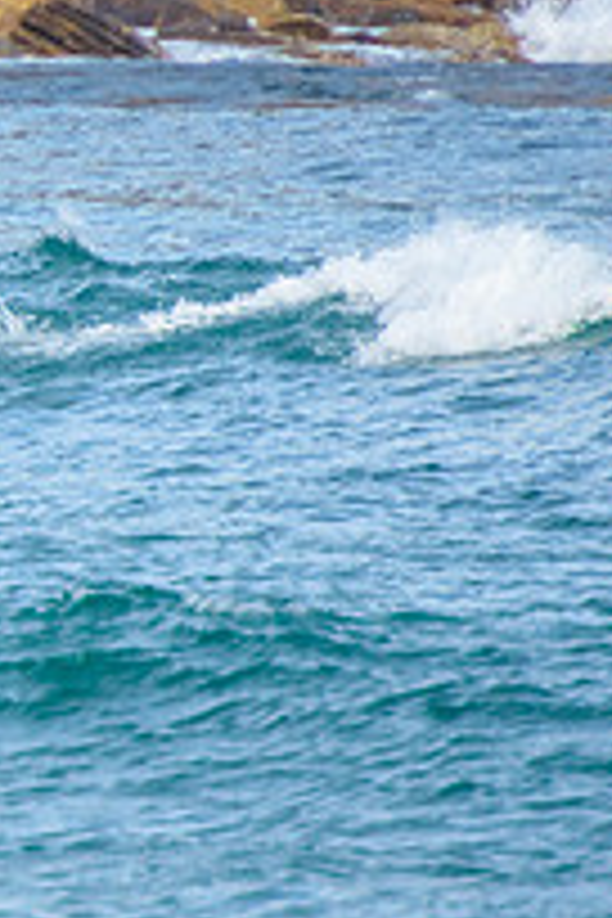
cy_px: 182
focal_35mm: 1703
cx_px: -680
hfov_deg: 0.8
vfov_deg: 1.2
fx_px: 43423
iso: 900
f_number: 5.6
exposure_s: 1/1600
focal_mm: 400
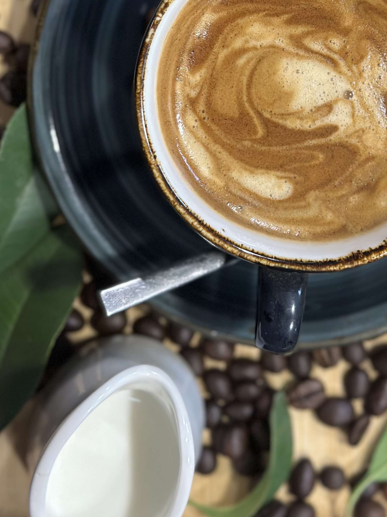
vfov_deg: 22.0
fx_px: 1297
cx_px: 286
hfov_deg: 16.9
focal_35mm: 87
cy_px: 55
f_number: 1.78
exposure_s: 1/50
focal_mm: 6.86
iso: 250
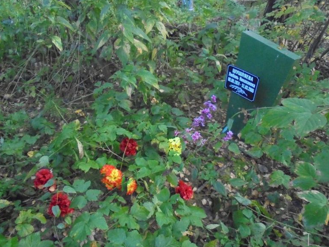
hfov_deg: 65.3
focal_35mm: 27
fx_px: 257
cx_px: 167
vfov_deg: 51.4
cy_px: 126
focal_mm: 4.6
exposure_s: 1/125
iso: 800
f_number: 3.5
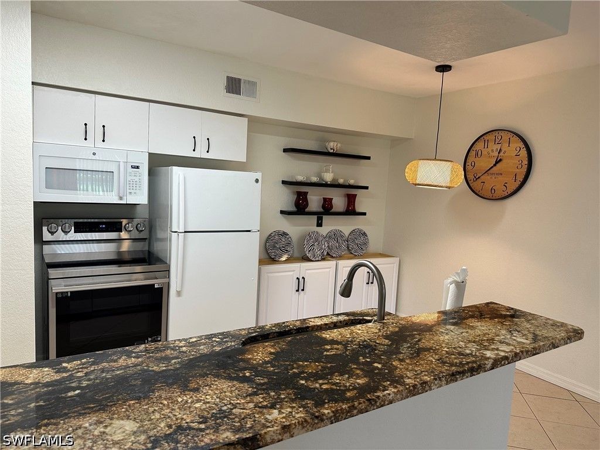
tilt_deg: -5.9
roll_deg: -3.2
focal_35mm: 24
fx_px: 416
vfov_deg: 56.8
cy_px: 225
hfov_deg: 71.6
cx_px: 300
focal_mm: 6.86
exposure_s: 1/120
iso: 160
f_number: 1.78
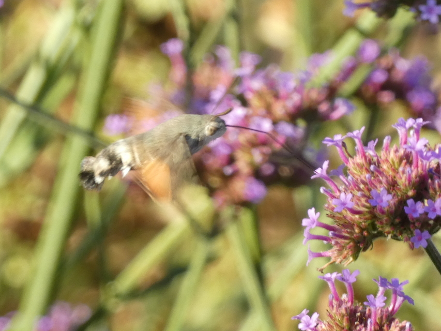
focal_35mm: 469
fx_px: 5976
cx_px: 220
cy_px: 166
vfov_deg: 3.2
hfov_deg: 4.2
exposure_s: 1/100
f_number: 5.6
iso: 200
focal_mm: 84
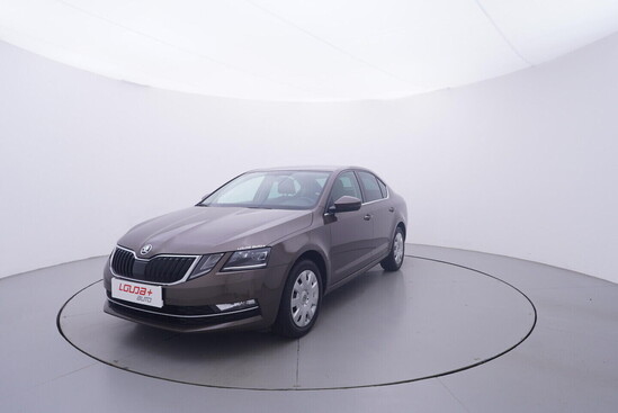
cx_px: 309
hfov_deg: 77.3
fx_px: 387
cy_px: 206
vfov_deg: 56.2
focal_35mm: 22
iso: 200
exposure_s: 1/80
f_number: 5
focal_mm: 15
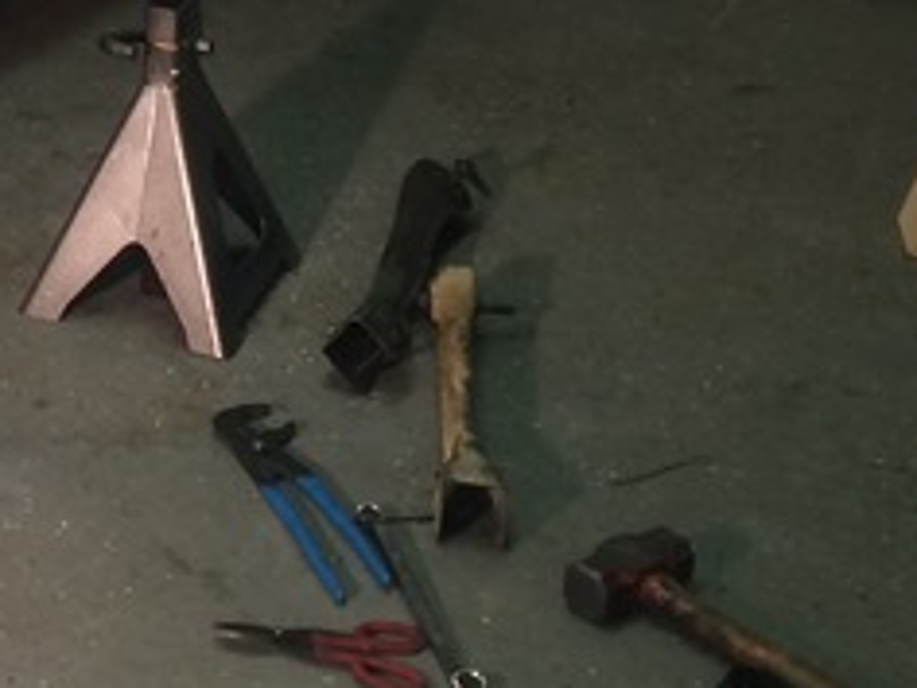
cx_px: -392
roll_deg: +1.0
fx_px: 3338
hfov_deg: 14.7
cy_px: -381
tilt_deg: -16.8
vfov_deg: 11.2
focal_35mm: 126
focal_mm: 4.15
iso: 64
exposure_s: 1/30
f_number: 2.2
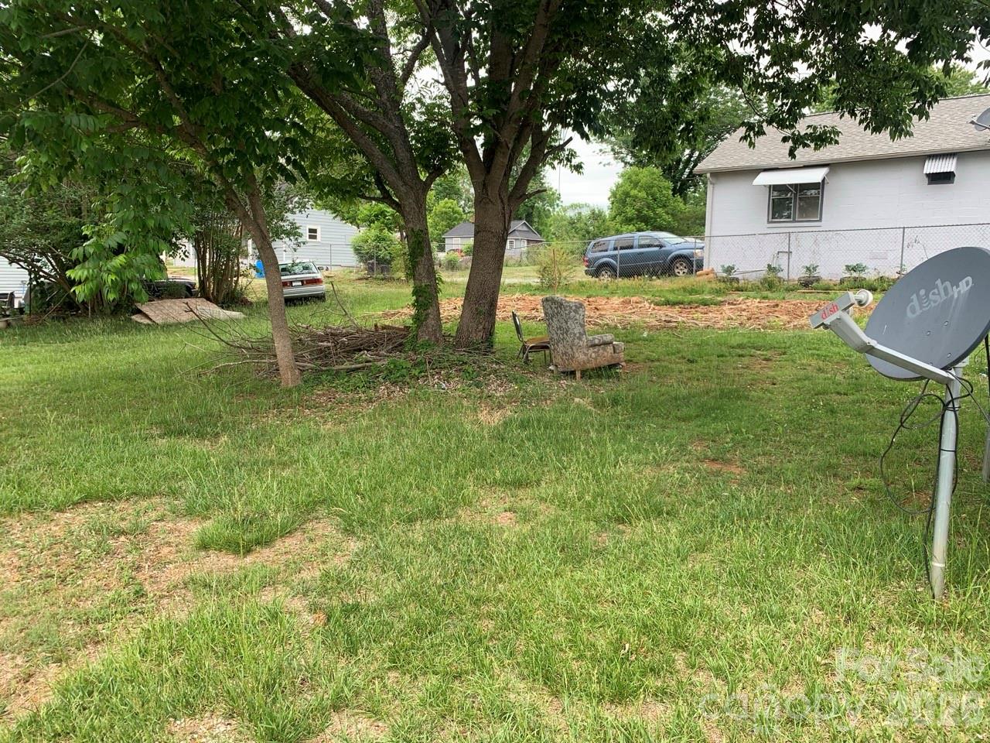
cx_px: 495
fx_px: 744
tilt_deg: -6.3
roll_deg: -1.0
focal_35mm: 26
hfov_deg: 67.3
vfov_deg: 53.1
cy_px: 372
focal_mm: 4.25
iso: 25
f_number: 1.8
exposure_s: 1/364
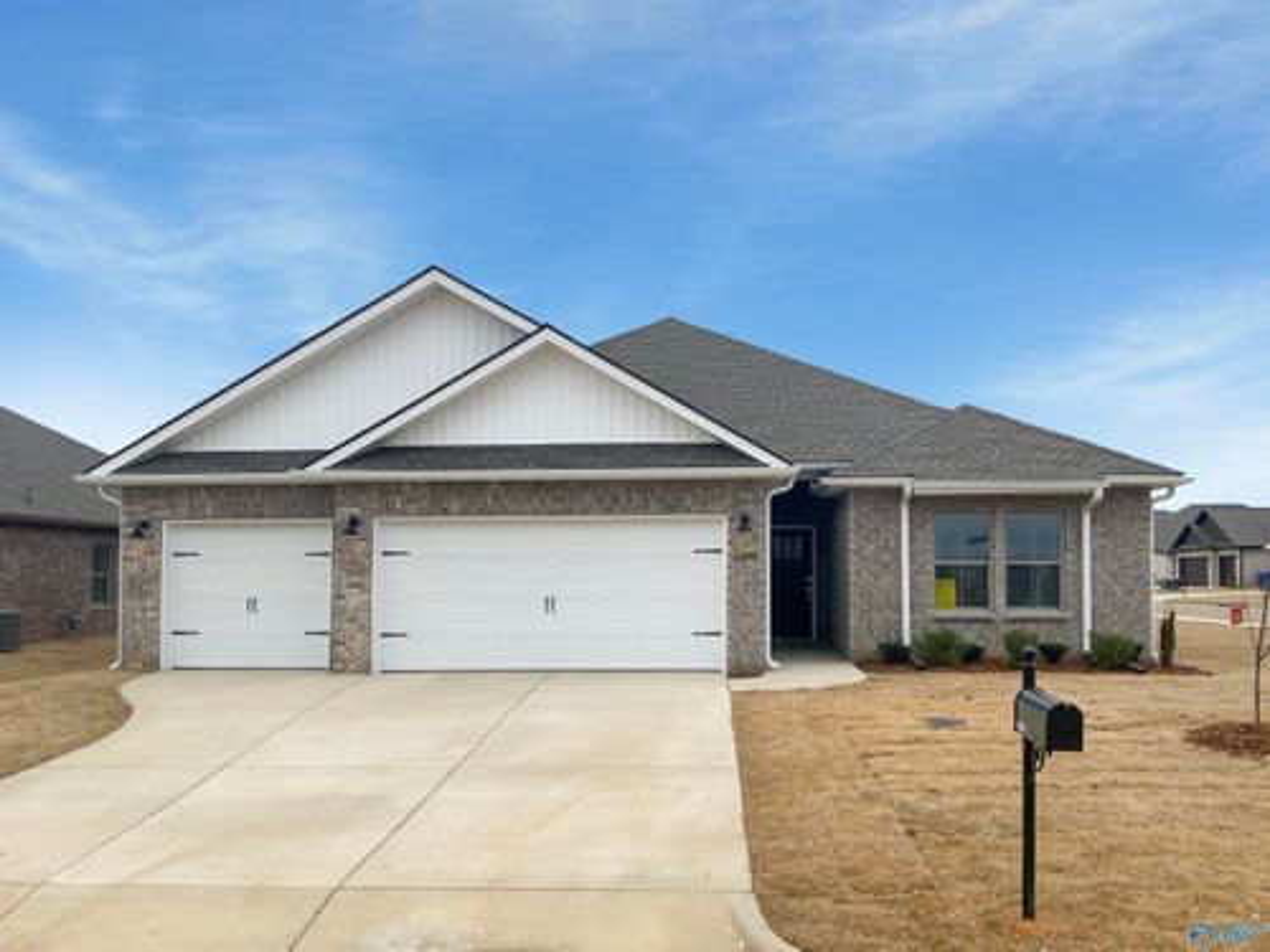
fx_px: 1064
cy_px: 476
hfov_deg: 61.7
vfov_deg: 48.2
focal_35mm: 29
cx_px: 635
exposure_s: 1/816
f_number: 1.8
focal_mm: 3
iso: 16
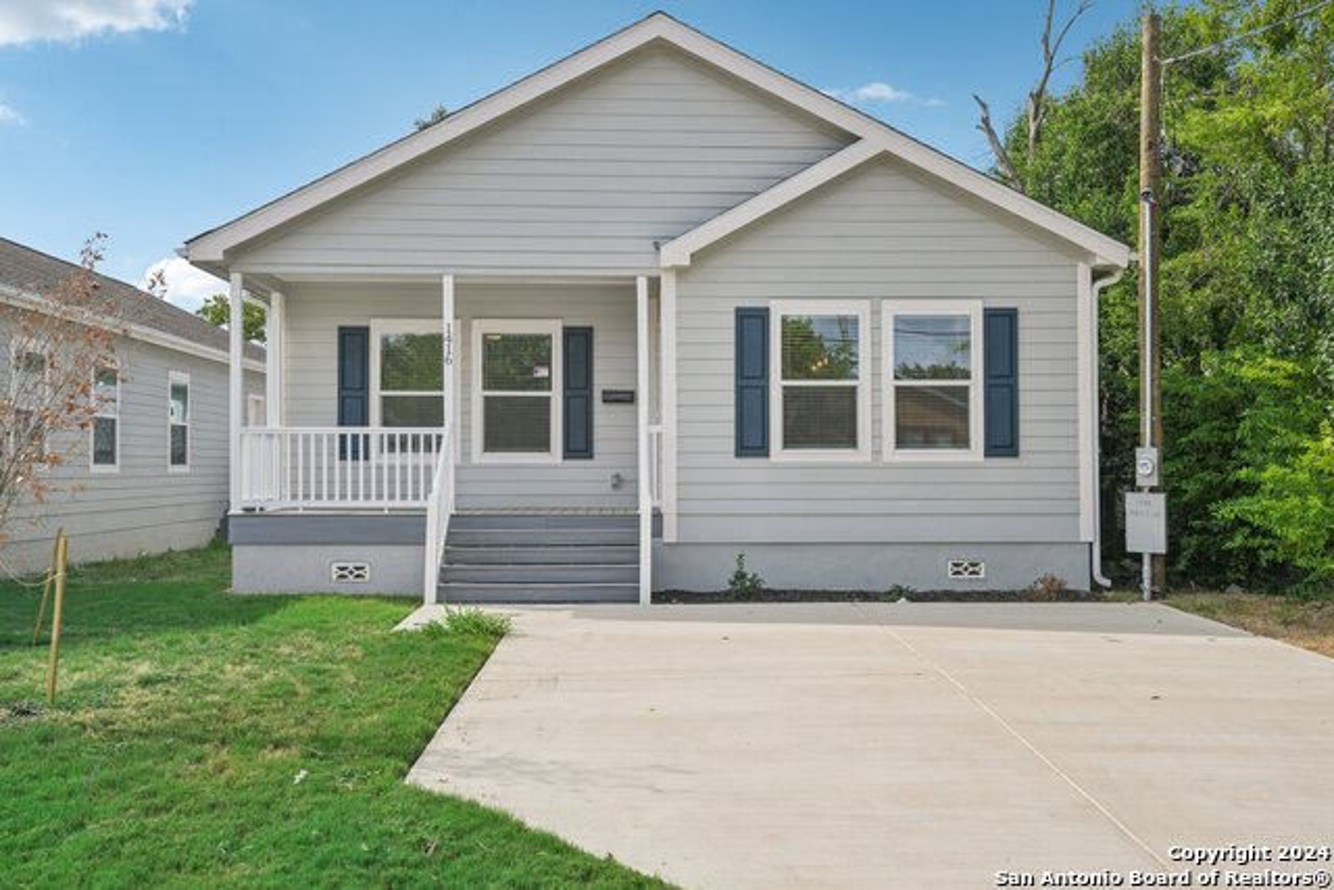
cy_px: 445
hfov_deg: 54.4
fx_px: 1297
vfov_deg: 37.9
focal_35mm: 35
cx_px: 667
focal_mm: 35
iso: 200
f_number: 8
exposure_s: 1/500
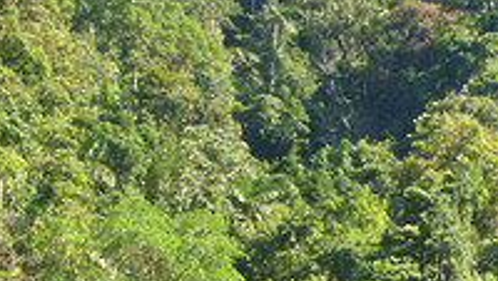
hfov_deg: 9.0
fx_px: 3173
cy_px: 689
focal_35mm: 240
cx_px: 280
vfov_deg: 4.9
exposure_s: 1/320
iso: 640
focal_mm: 13.4
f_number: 5.5
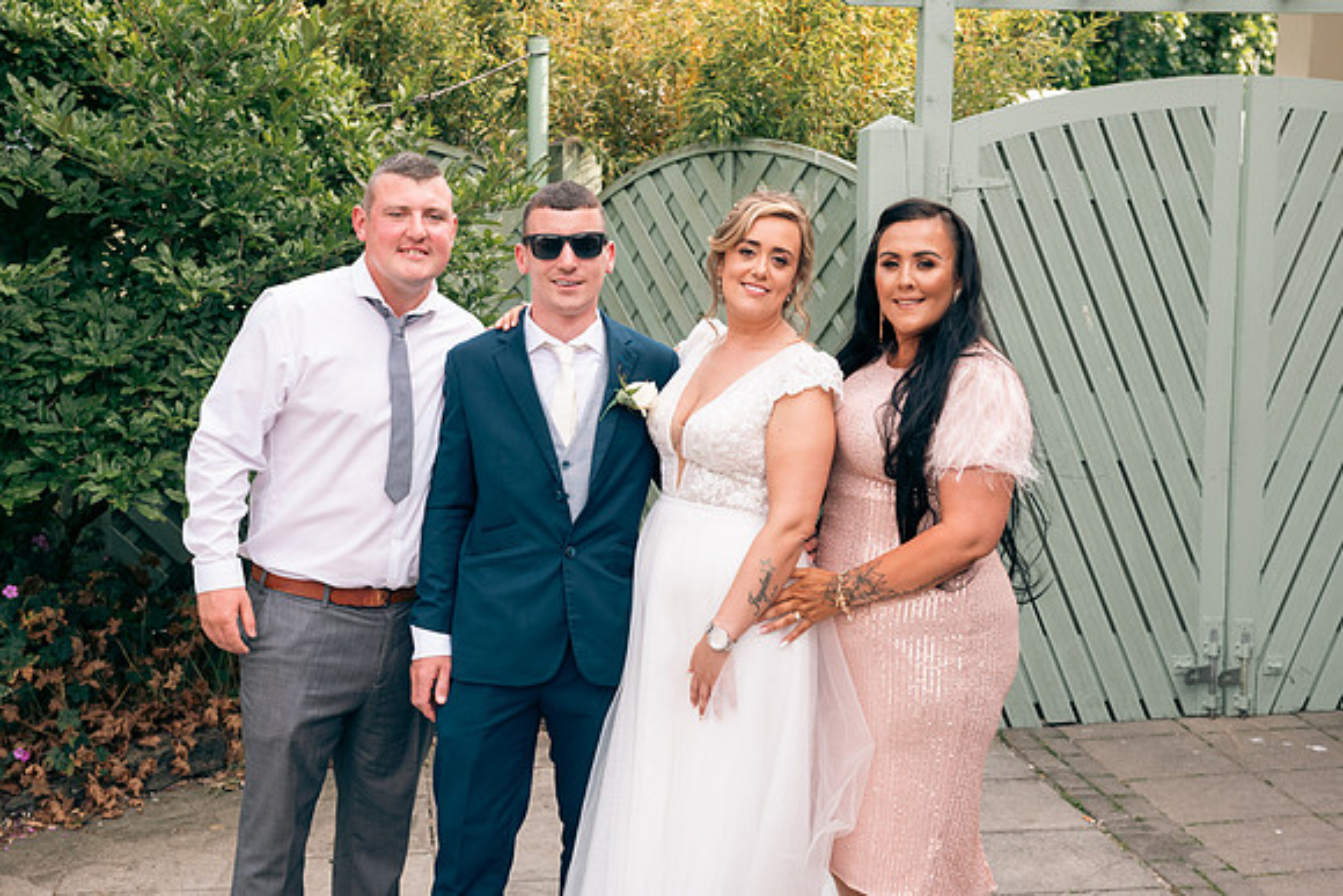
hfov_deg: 38.2
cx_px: 672
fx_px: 1940
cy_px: 448
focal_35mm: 52
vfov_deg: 26.0
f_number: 6.3
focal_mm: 52
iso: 160
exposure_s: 1/160
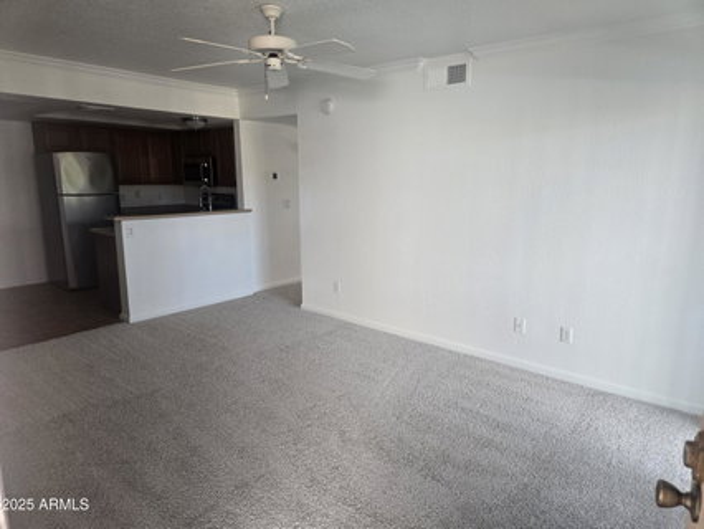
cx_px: 352
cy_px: 264
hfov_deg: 73.9
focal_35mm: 23
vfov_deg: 58.9
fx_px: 468
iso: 250
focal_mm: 5.4
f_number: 1.8
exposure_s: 1/120
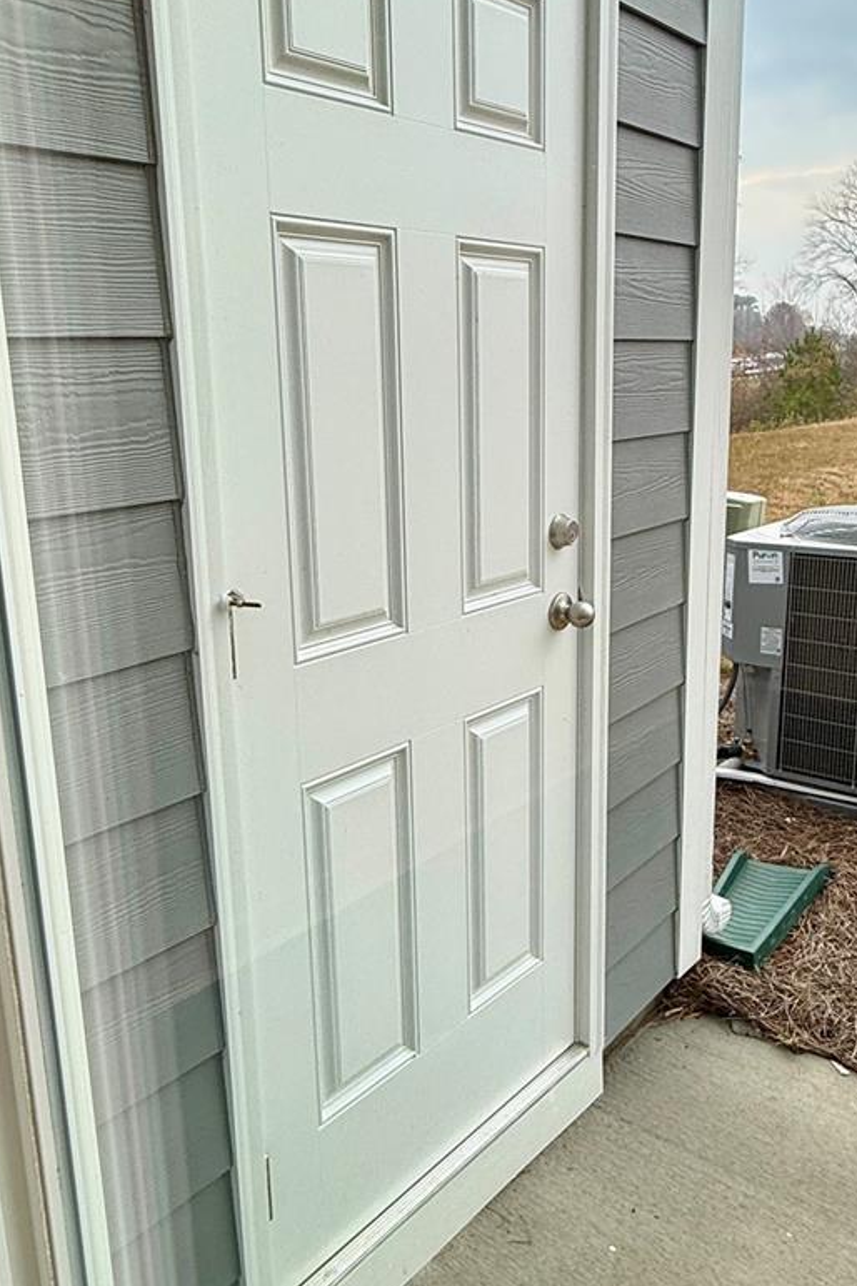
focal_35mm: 29
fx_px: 1035
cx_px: 387
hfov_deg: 44.9
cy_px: 619
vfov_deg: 63.6
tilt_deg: -12.6
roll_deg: +0.6
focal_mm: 2.22
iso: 50
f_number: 2.2
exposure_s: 1/193
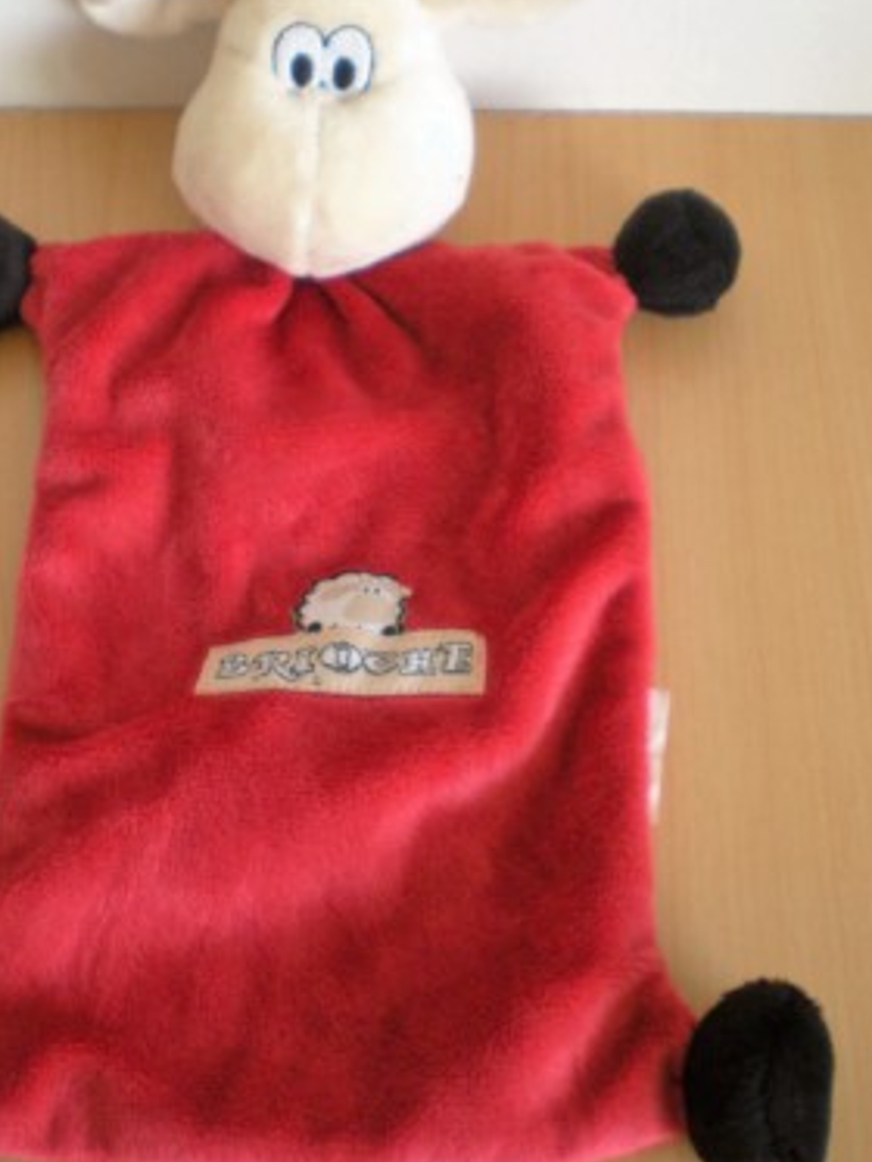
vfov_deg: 36.1
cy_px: 511
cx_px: 330
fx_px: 1779
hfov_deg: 27.5
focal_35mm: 53
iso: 200
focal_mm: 6.3
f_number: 3.1
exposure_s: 1/26
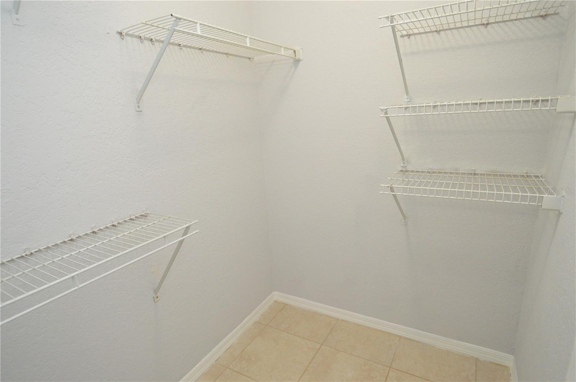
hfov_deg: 90.1
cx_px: 288
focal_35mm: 18
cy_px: 191
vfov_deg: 67.3
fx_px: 288
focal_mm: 12
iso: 1100
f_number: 4
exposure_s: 1/60
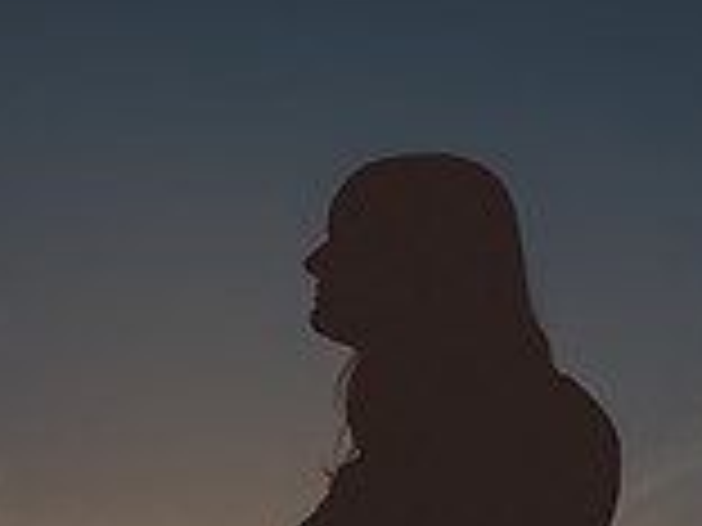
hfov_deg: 22.8
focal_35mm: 86
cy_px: 259
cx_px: 342
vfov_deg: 17.2
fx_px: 1744
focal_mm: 24
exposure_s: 1/2000
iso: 100
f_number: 4
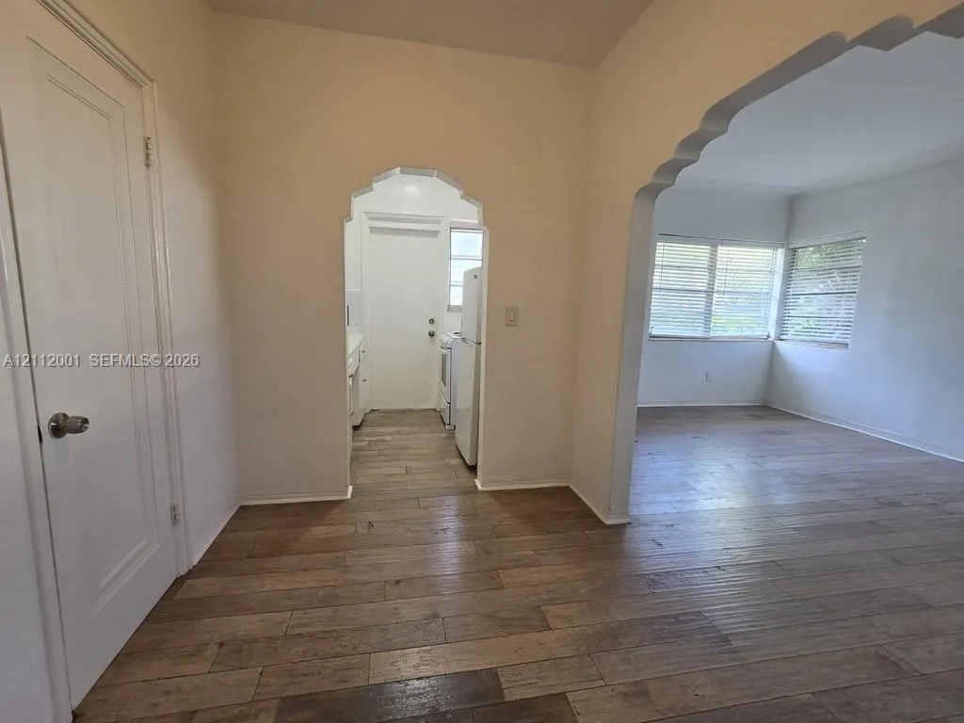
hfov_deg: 106.2
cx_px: 482
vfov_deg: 89.9
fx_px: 362
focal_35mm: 13
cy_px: 362
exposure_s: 1/120
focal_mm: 2.2
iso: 250
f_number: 2.2
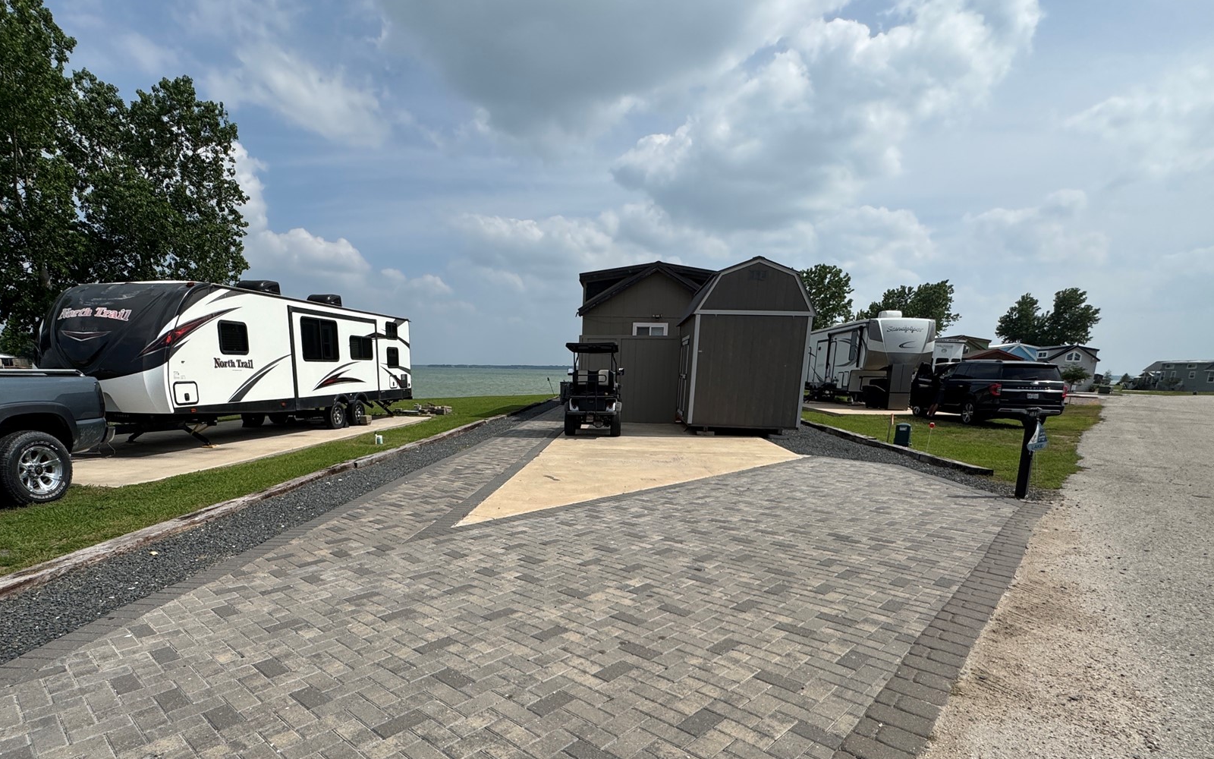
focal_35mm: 19
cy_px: 509
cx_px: 555
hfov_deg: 87.8
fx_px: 629
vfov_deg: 60.7
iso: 50
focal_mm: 2.22
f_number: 2.2
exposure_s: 1/3247
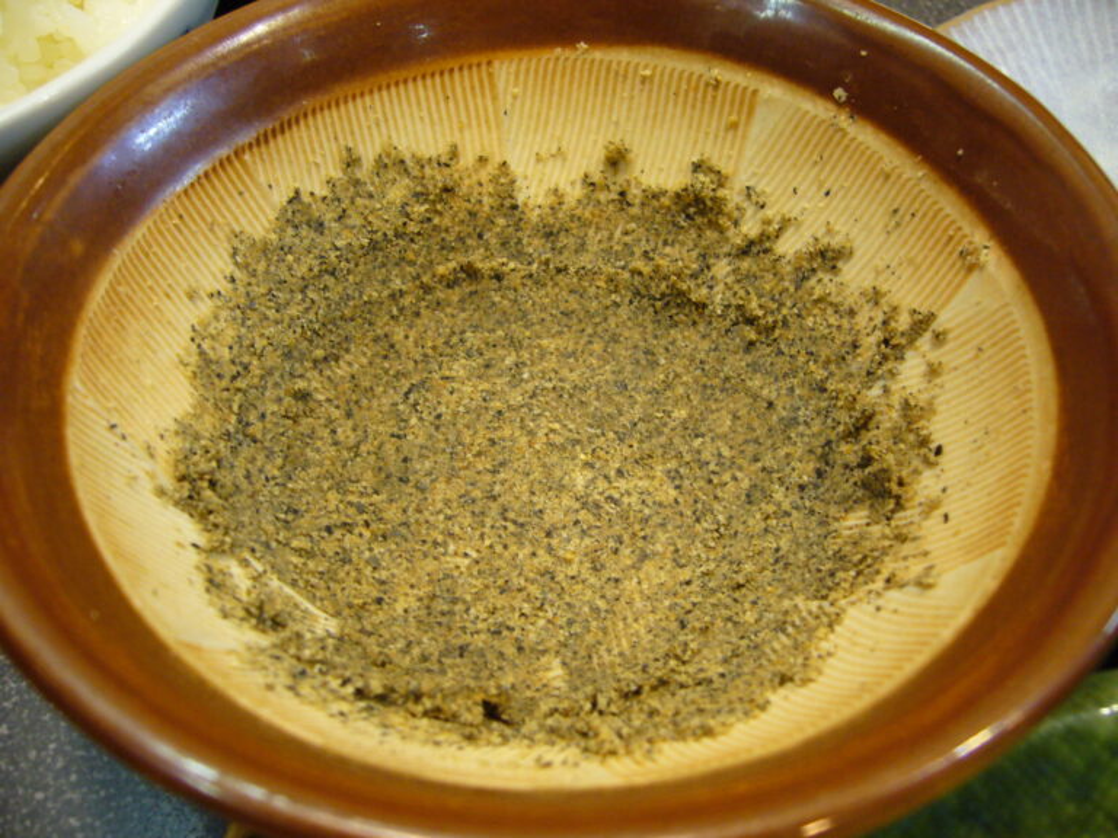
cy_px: 419
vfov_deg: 40.7
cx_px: 559
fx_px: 1130
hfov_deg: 52.6
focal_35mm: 35
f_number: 2.8
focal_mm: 5.8
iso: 200
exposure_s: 1/8
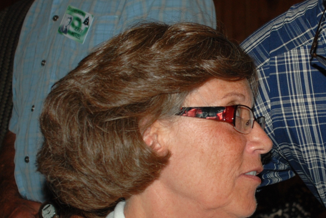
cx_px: 265
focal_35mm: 107
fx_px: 970
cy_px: 126
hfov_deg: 18.9
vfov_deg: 12.8
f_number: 4.2
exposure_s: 1/60
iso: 200
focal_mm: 31
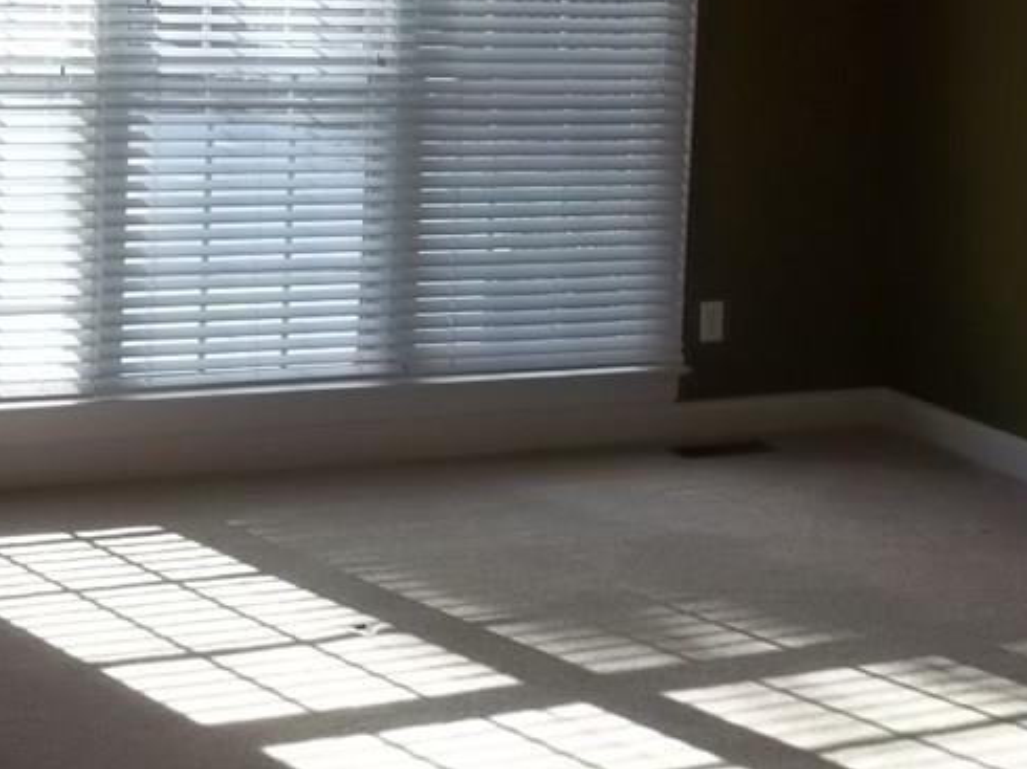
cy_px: 0
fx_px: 2046
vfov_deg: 20.6
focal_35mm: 69
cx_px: 480
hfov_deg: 28.2
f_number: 3.3
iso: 64
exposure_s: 1/125
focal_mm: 5.9
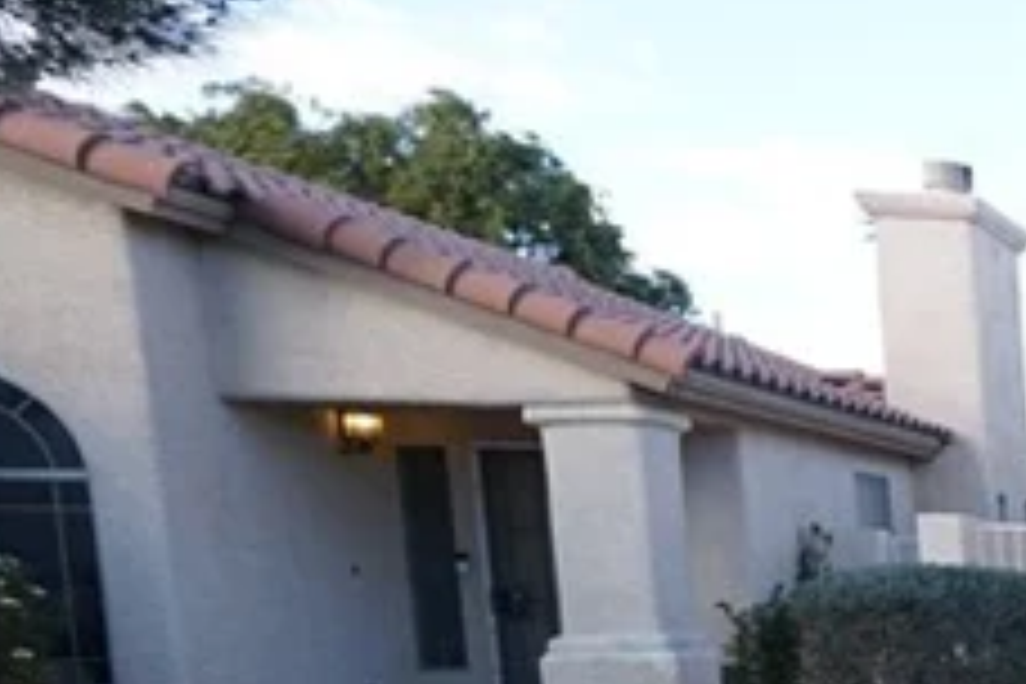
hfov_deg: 17.3
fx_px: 1795
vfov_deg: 20.4
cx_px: 2236
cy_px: 785
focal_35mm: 63
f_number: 8
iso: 400
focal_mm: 14
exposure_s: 1/125
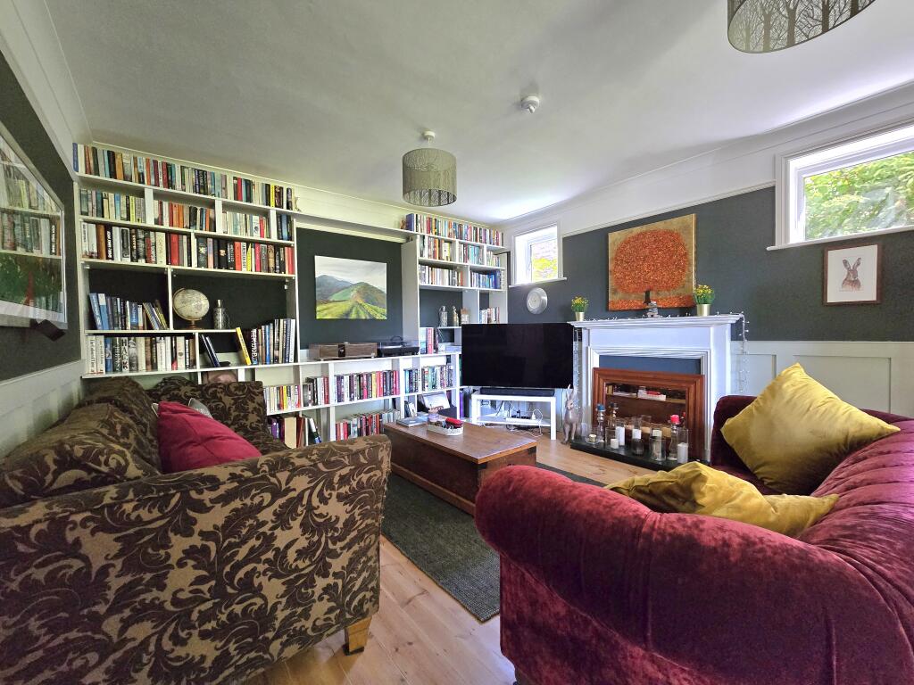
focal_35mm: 13
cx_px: 457
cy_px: 342
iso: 800
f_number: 2.2
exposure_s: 1/60.2
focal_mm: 2.2
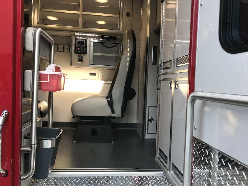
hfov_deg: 63.4
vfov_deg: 49.7
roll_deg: -2.1
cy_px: 93
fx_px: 201
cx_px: 124
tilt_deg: -0.4
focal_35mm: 28
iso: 20
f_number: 1.8
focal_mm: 3.99
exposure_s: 1/154
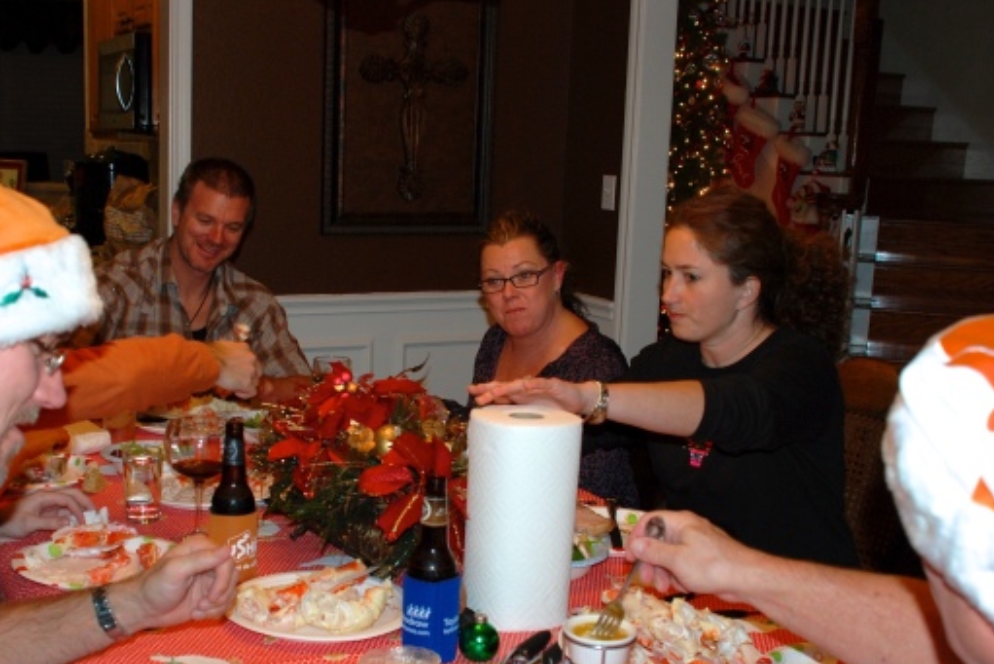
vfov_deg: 28.6
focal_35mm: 47
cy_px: 390
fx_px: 1298
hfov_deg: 41.8
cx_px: 420
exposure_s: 1/60
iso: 200
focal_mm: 20
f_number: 3.8
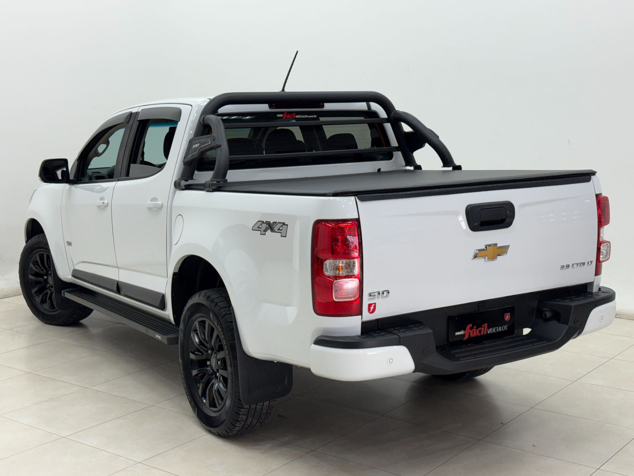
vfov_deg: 30.3
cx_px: 317
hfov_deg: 39.7
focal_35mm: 48
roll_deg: +1.8
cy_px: 238
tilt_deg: -7.9
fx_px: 879
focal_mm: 6.76
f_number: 1.78
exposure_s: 1/124
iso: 80
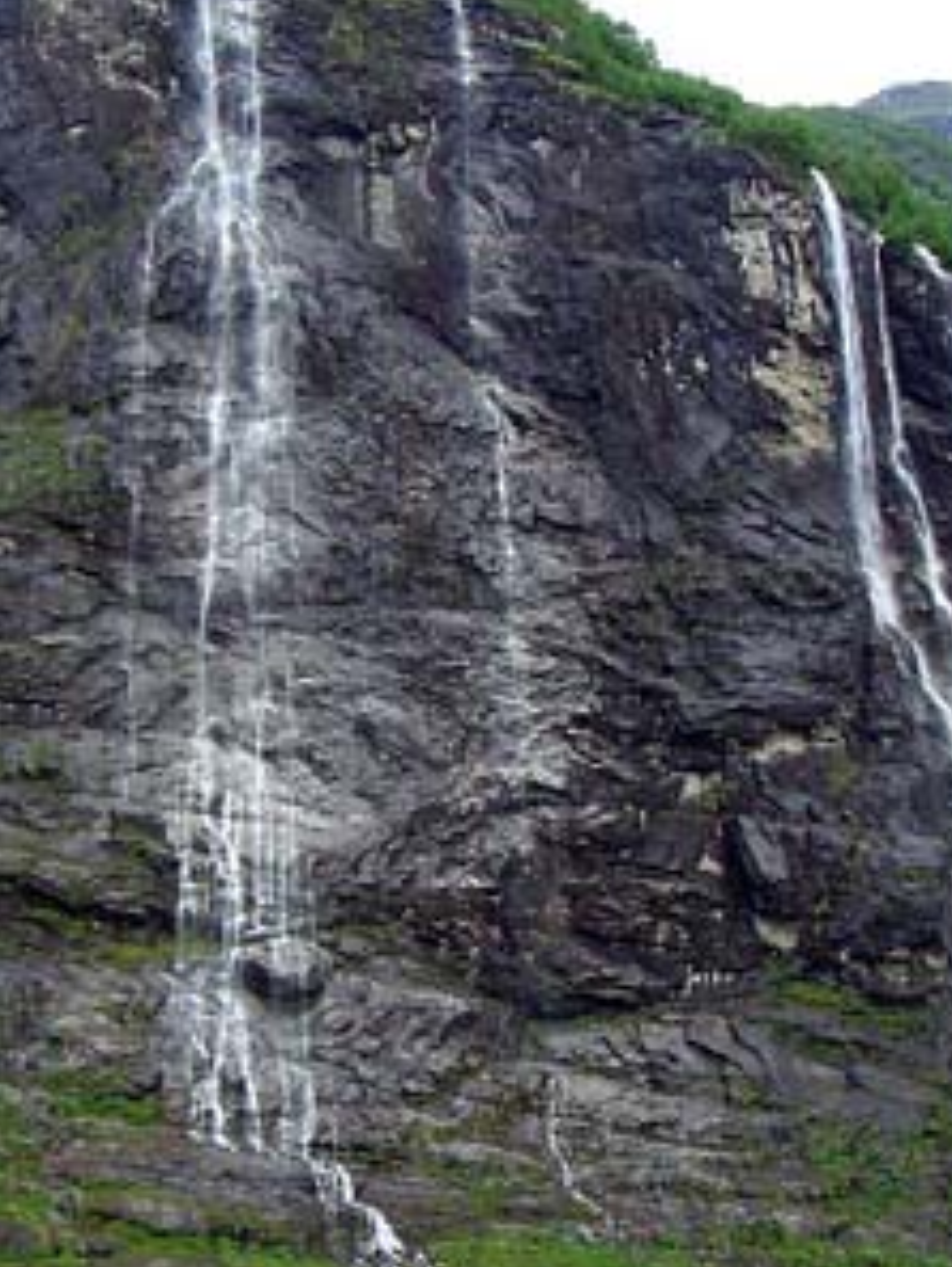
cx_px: 508
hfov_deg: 27.5
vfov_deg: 36.1
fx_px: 1942
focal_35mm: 53
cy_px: 747
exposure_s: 1/100
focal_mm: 5.8
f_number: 4.3
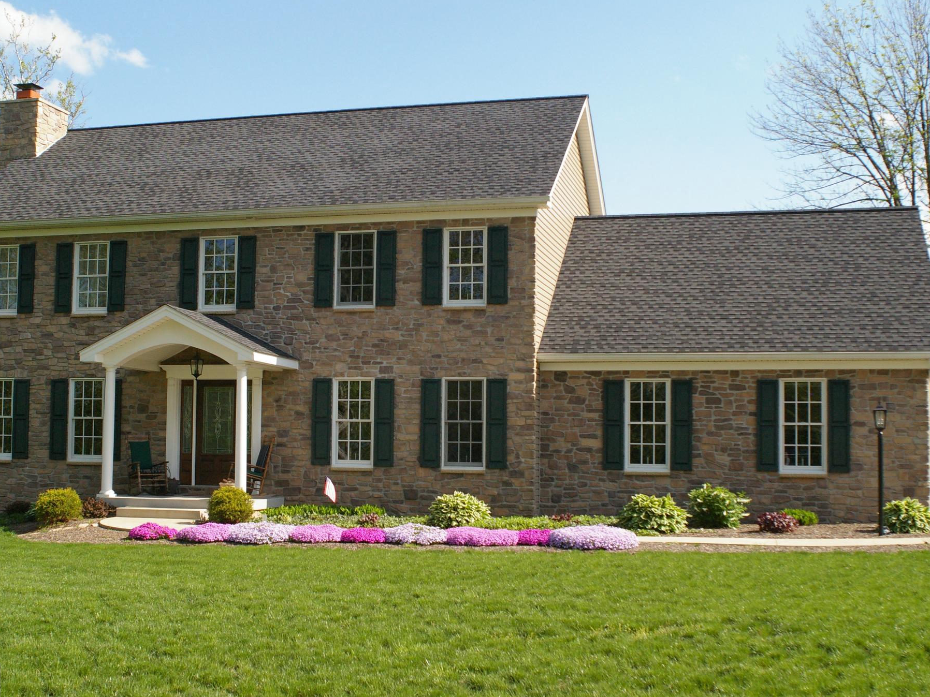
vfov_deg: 31.5
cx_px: 416
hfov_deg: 41.2
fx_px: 1236
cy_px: 348
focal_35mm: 46
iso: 800
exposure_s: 1/750
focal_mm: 28
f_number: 8
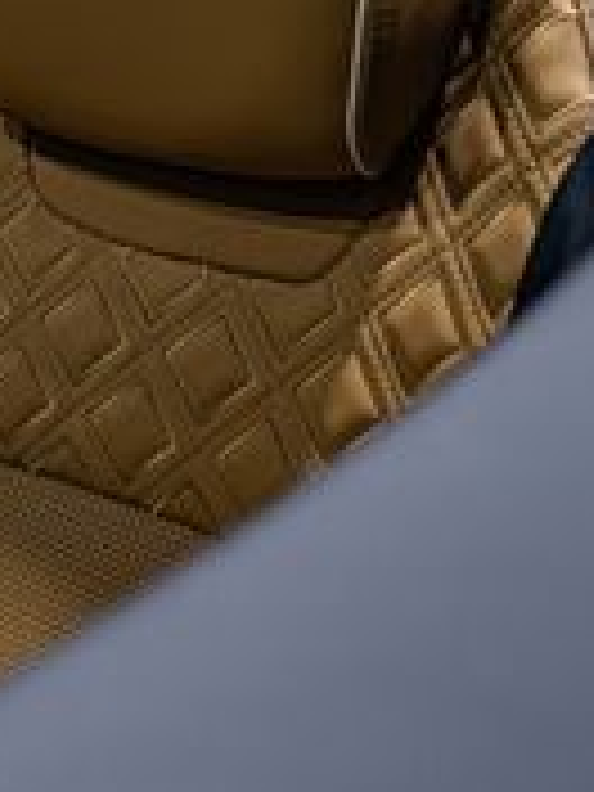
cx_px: -315
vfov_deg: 21.3
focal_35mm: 91
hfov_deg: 15.0
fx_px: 2082
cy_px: 160
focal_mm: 26
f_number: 4.5
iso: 1600
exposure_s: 1/80
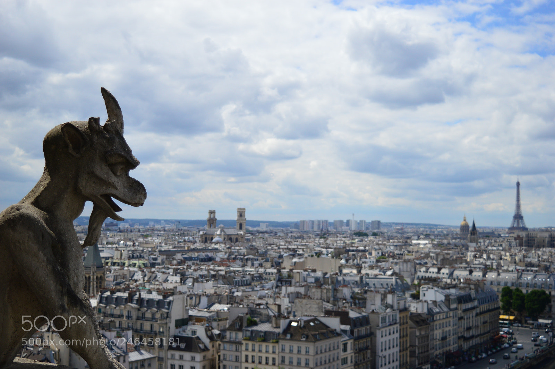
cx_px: 278
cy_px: 184
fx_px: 786
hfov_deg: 38.9
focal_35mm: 51
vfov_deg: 26.4
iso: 200
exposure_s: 1/2000
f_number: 4.5
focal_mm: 34
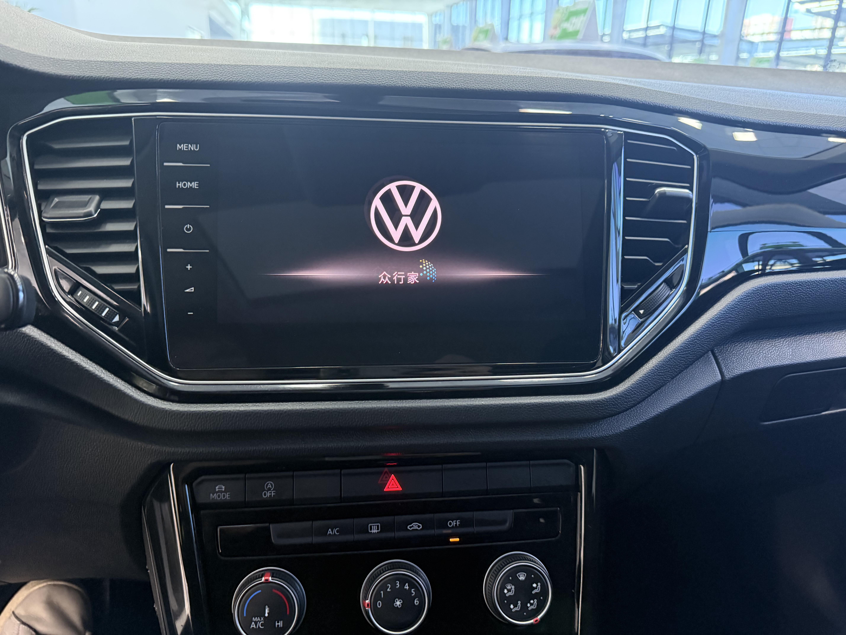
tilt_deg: -20.5
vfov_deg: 56.8
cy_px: 318
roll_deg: -2.3
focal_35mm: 24
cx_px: 423
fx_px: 587
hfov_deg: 71.6
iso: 800
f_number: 1.78
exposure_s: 1/35
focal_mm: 6.76
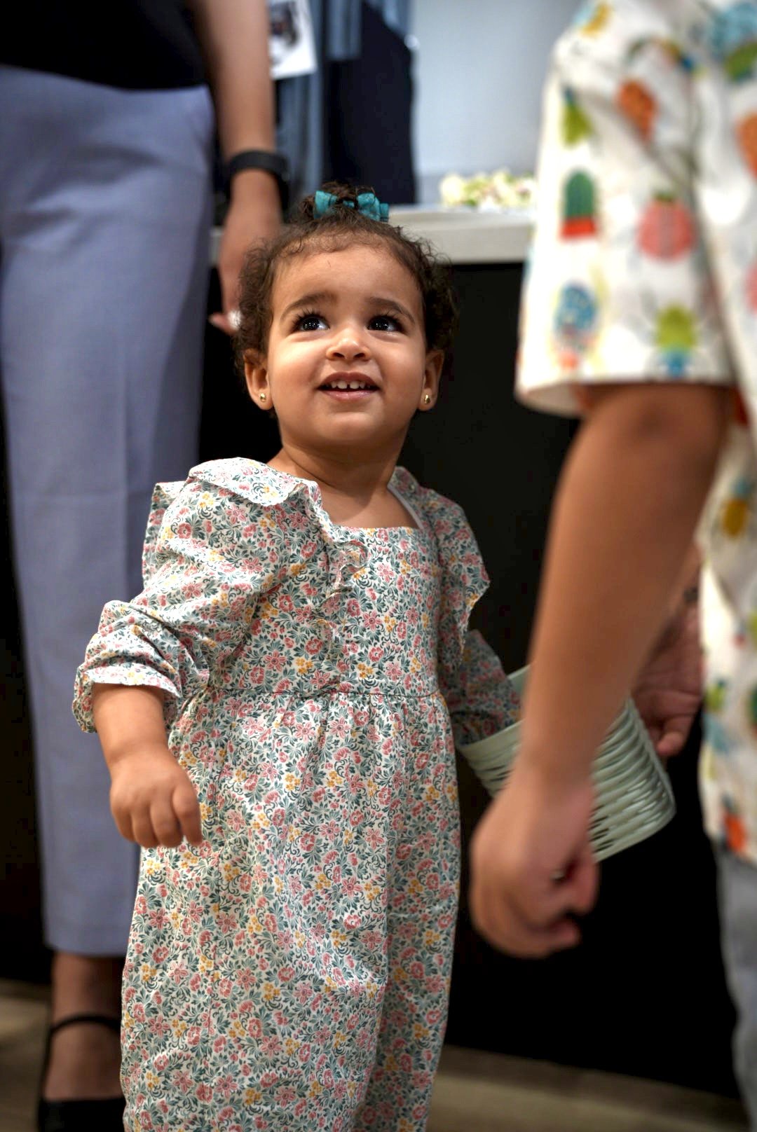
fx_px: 1763
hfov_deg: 24.2
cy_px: 566
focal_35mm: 56
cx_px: 378
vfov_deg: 35.6
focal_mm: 56
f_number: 2.8
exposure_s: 1/125
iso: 500
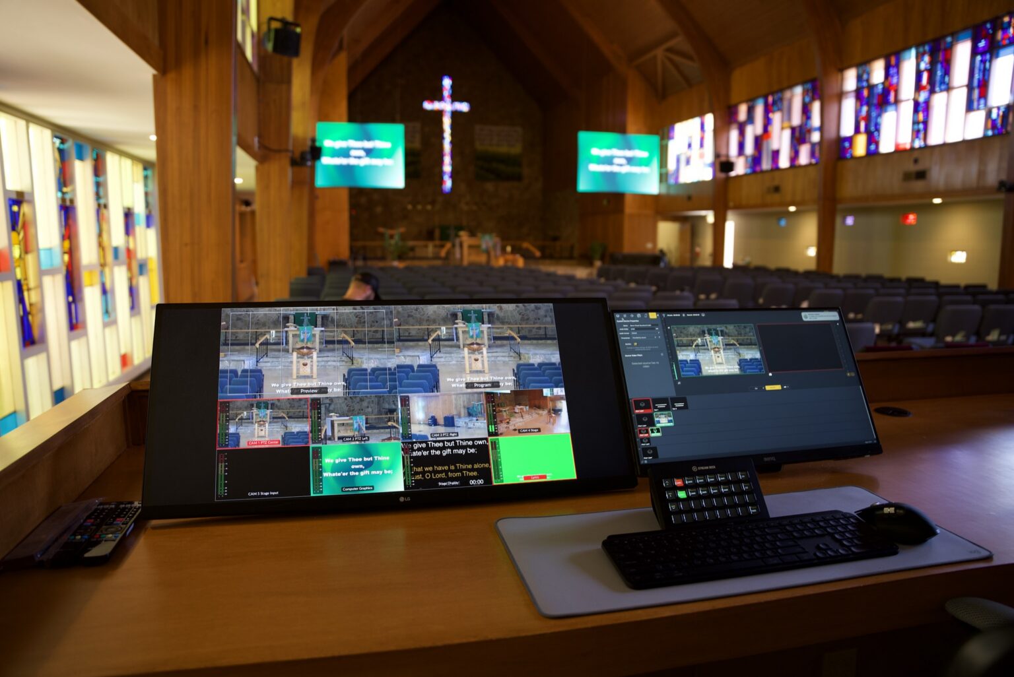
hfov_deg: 73.7
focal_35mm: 24
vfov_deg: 53.2
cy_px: 338
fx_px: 676
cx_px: 507
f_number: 2.8
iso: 320
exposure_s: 1/30
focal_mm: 24
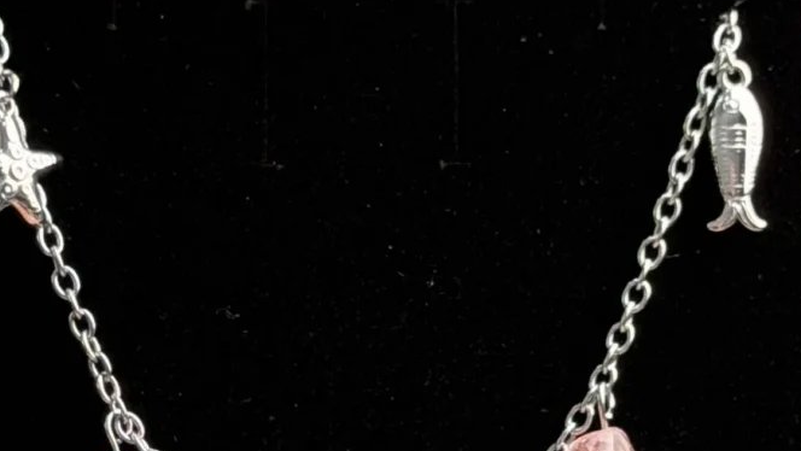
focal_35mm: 84
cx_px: 356
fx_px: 1785
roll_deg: +0.5
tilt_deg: -17.4
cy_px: 389
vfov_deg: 14.3
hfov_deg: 25.3
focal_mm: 6.76
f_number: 1.78
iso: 50
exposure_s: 1/207
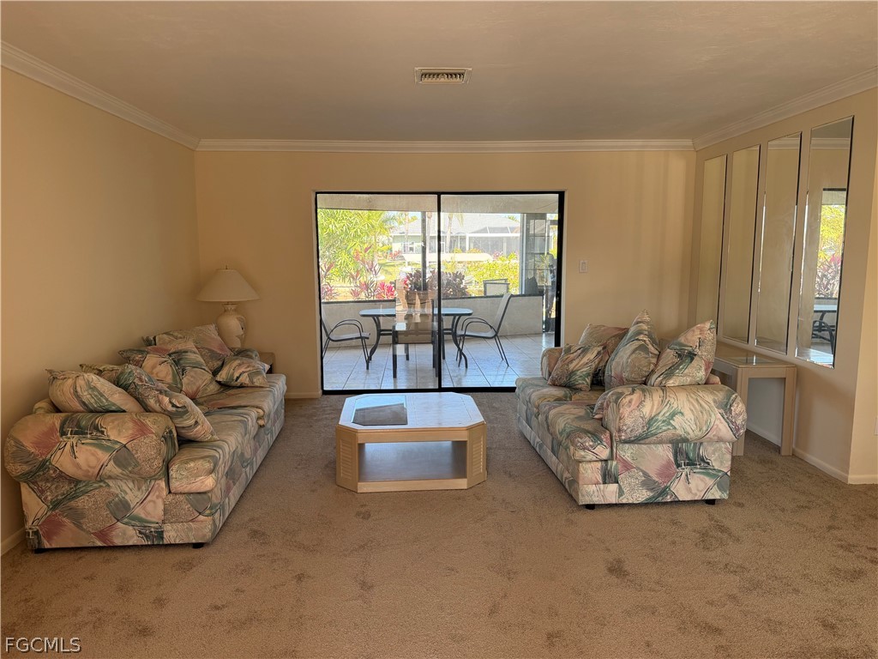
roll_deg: +0.6
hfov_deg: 71.6
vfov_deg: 56.8
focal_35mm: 24
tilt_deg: -7.9
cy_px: 330
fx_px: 609
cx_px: 439
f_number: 1.78
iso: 100
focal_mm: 6.76
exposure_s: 1/197
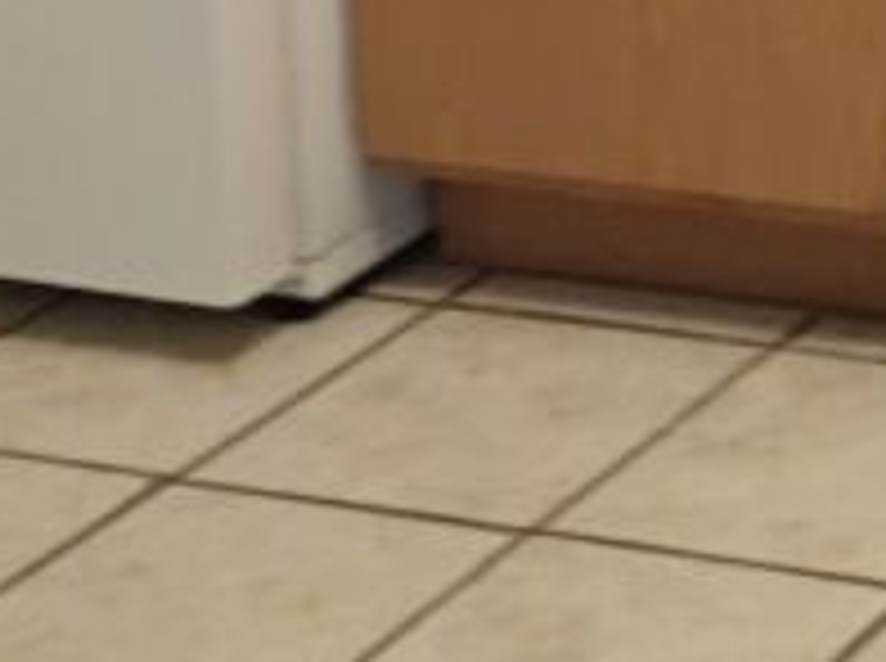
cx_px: 1736
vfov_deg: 8.9
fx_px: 3858
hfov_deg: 11.8
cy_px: -892
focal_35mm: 151
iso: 1135
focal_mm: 4.27
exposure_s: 1/30
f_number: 1.8
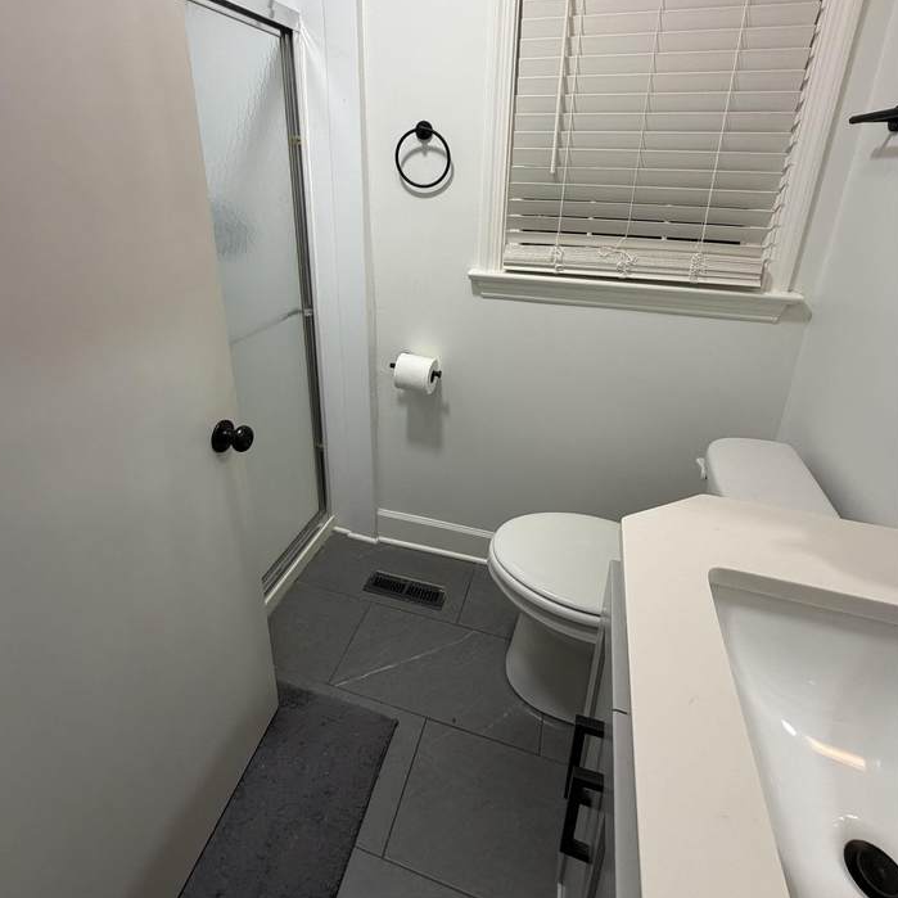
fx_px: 499
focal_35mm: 17
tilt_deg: -19.8
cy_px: 346
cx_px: 442
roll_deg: -0.8
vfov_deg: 82.6
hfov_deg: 84.0
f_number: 2.2
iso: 200
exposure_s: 1/120
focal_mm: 2.22
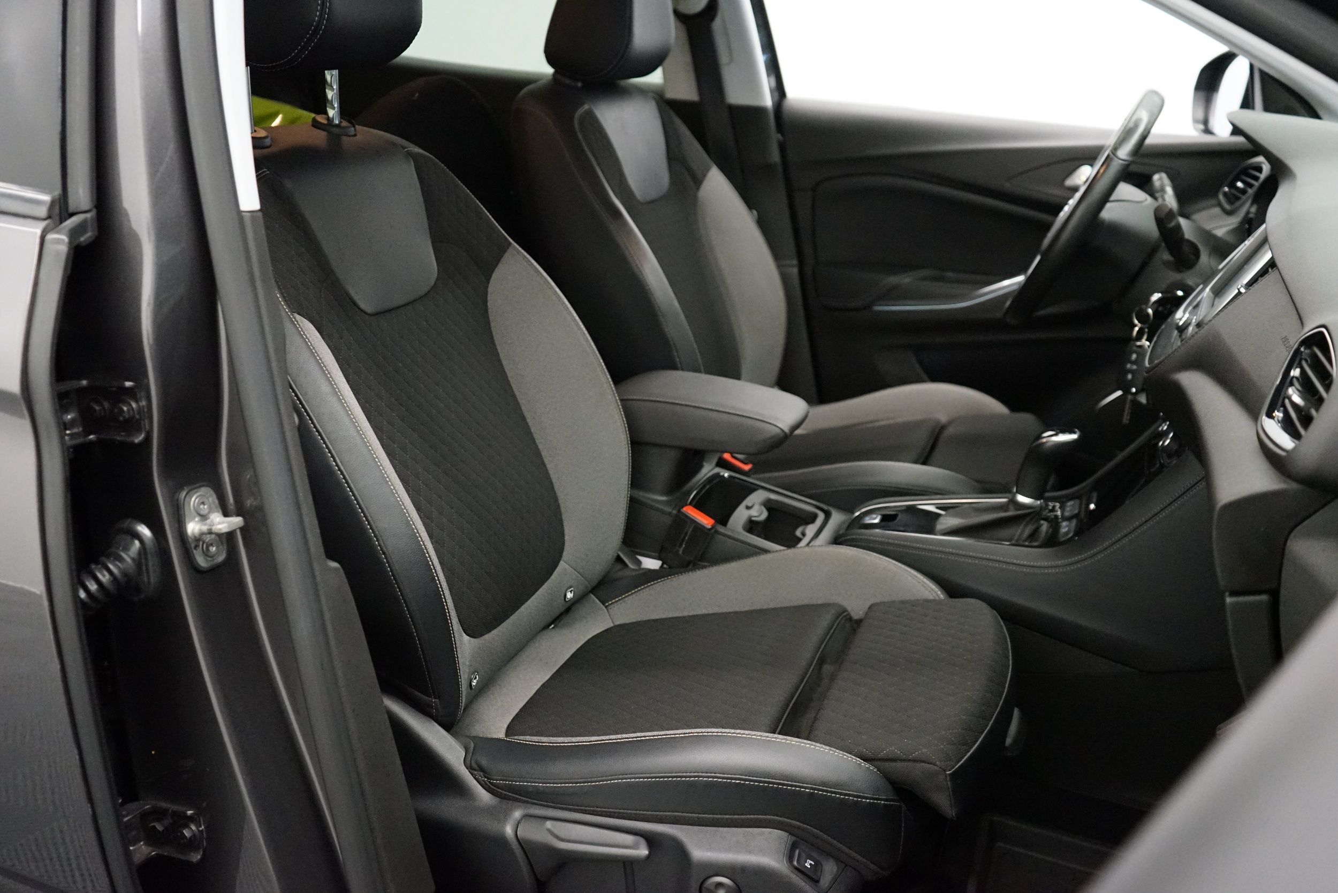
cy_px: 446
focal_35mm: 33
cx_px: 669
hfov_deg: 57.2
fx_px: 1226
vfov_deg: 40.0
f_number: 4
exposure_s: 1/160
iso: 6400
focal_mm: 33
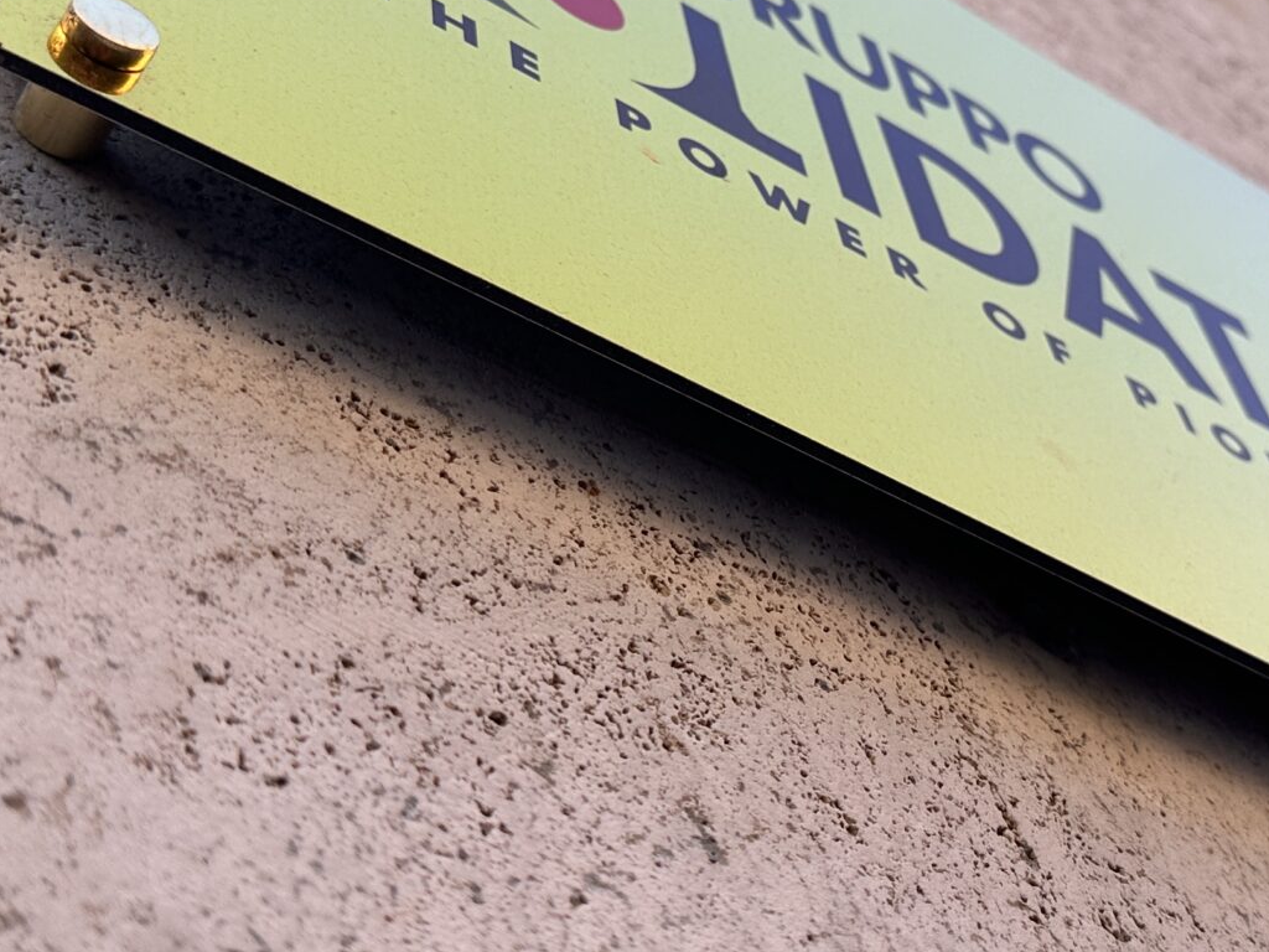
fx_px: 2200
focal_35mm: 60
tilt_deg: +52.7
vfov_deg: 24.3
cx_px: 770
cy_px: 299
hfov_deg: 32.1
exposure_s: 1/694
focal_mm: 6.86
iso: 80
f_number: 1.78
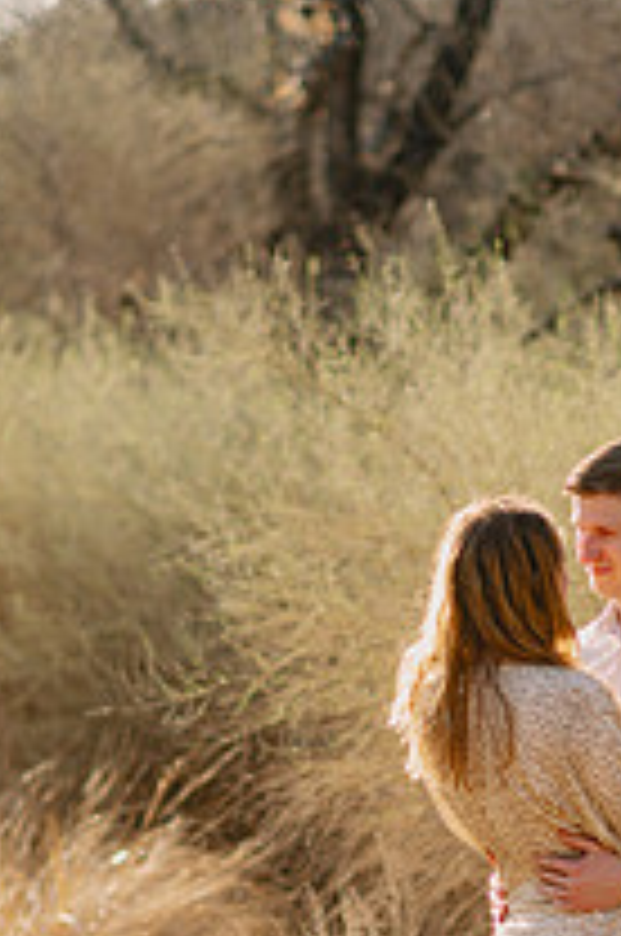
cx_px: 569
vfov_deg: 11.1
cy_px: 914
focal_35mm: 184
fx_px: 4777
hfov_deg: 7.4
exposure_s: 1/4000
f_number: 2
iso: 100
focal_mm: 85
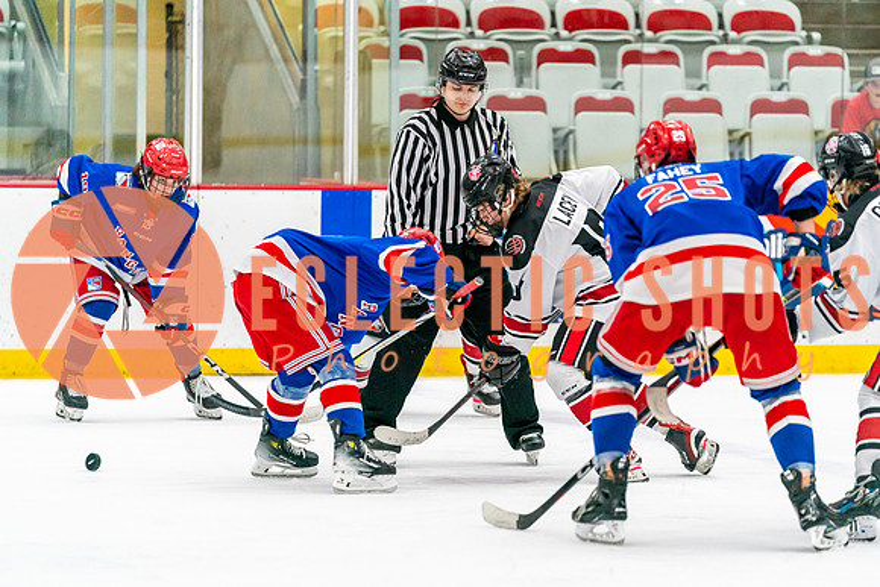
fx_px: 5508
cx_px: 496
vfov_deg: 6.1
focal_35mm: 225
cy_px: 294
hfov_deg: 9.1
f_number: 2.8
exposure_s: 1/1250
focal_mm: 200
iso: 3200
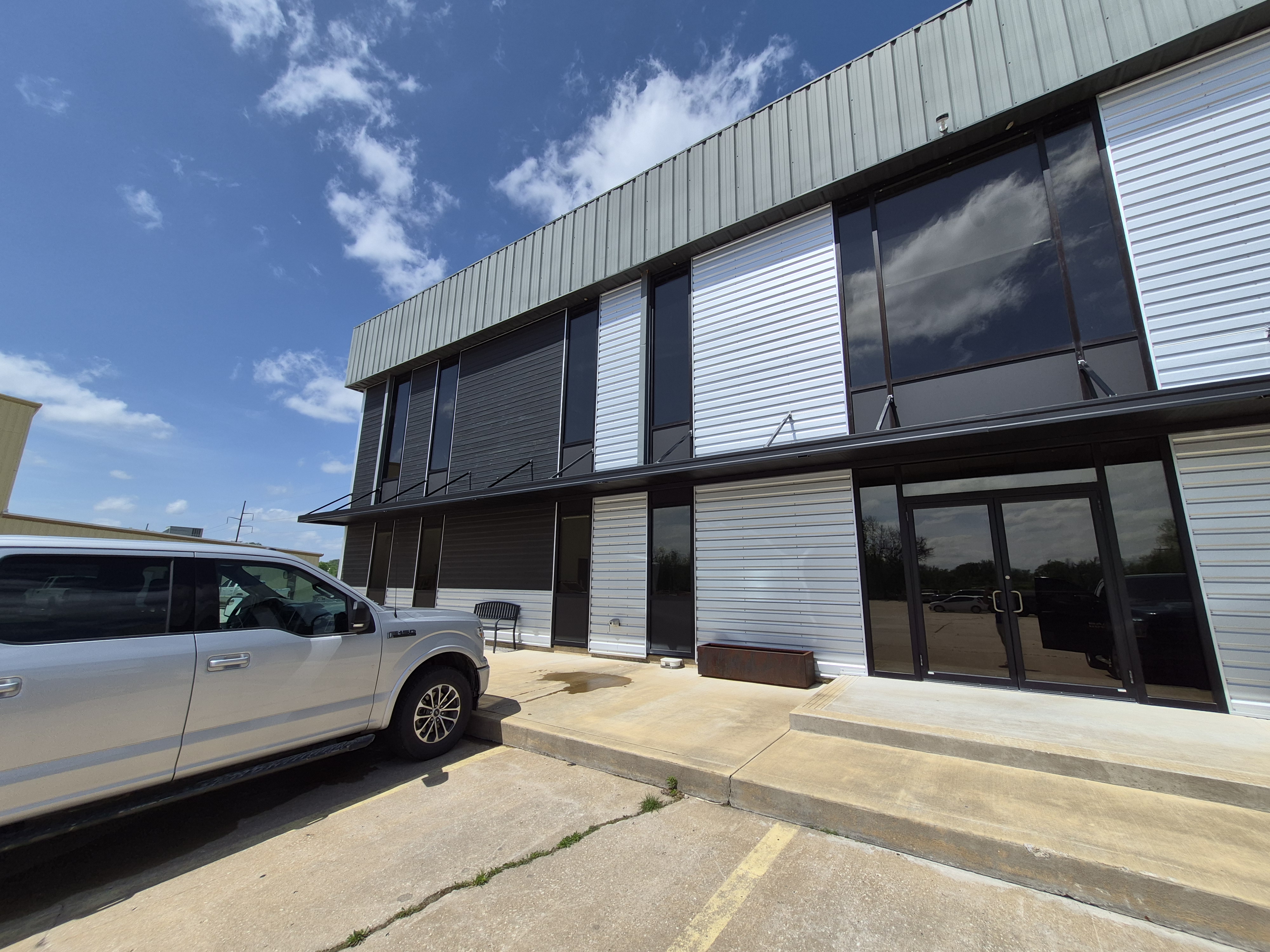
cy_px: 476
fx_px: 477
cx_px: 635
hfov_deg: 106.2
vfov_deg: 89.9
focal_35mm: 13
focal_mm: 1.74
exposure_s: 1/3184
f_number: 2.2
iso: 40
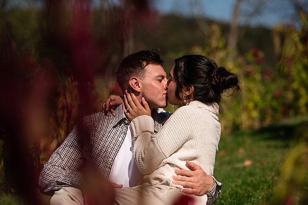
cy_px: 102
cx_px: 154
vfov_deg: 11.0
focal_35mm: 125
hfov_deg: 16.4
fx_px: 1070
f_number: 3.2
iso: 100
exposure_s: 1/4000
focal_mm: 125
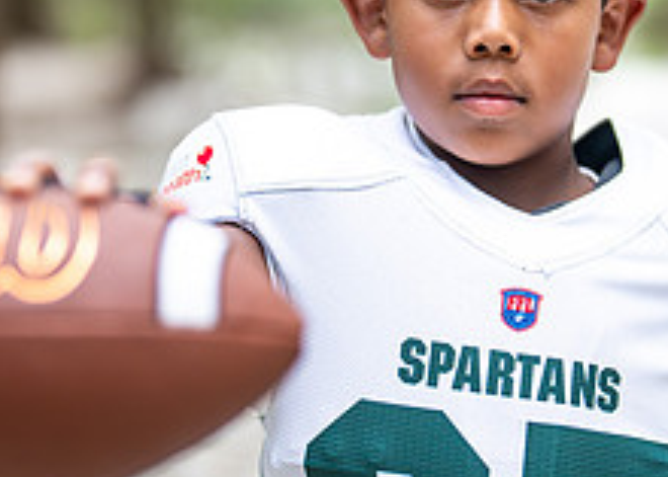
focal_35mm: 156
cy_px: 254
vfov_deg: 9.2
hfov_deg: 12.8
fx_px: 2959
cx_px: 550
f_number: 1.2
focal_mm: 50
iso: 320
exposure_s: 1/640
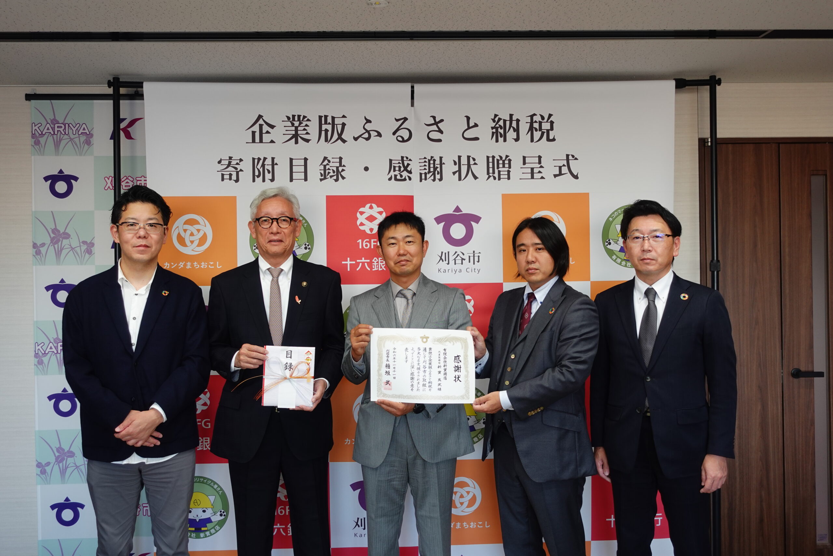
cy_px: 278
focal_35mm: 34
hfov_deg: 55.8
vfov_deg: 38.9
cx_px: 416
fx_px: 787
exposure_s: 1/40
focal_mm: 13.24
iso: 125
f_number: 2.8
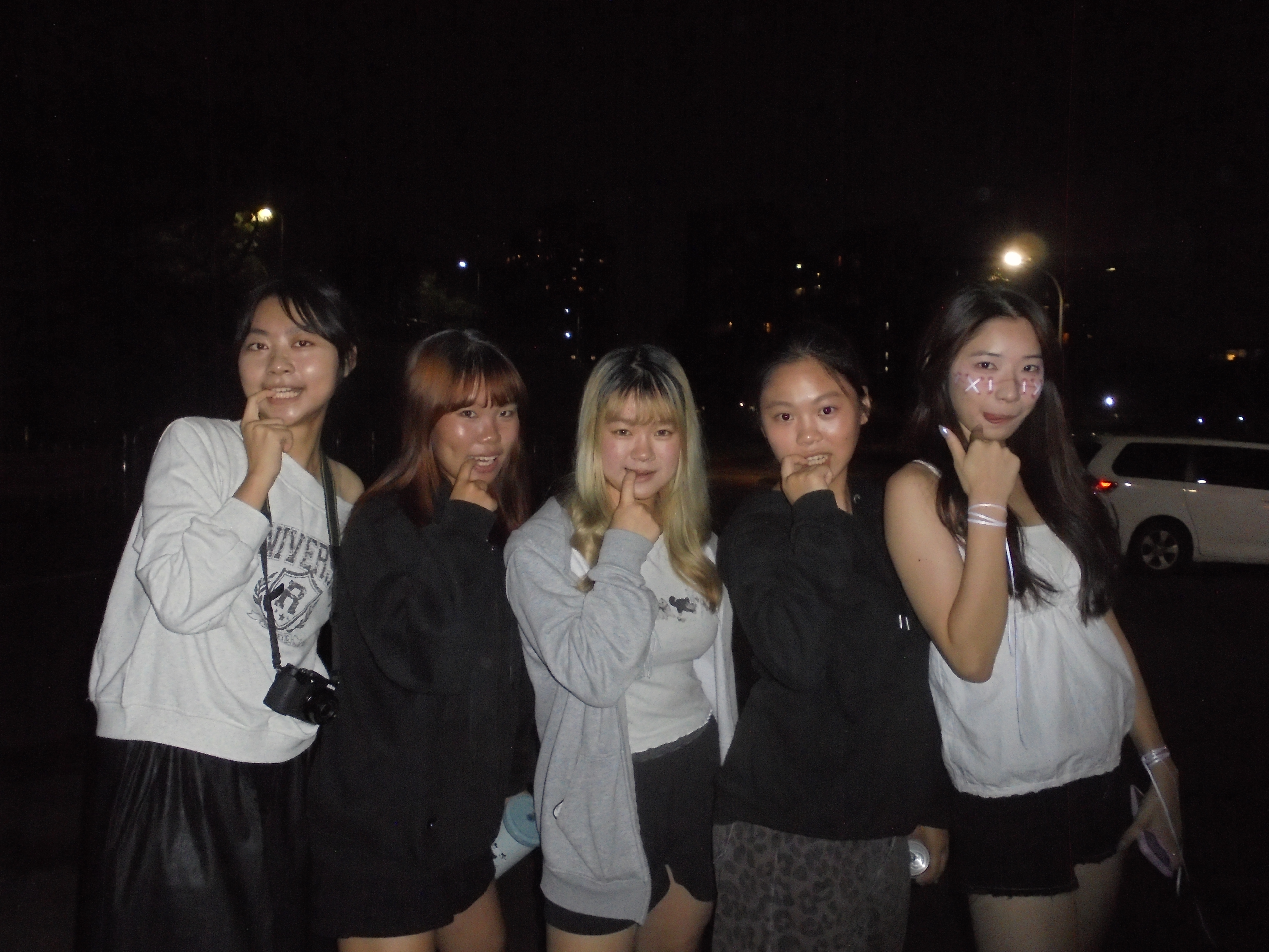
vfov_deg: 41.8
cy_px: 476
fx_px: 1246
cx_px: 634
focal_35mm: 34
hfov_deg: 54.0
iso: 400
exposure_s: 1/30
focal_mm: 6.1
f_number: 4
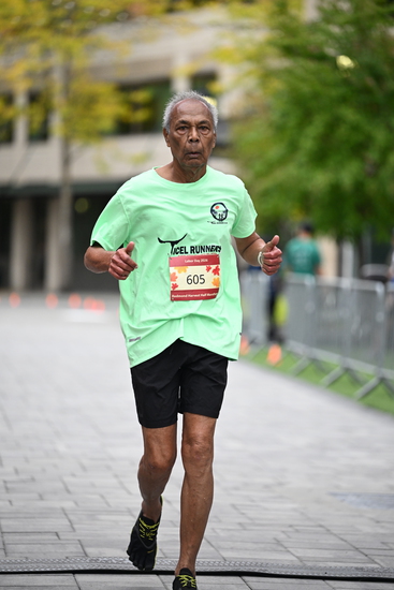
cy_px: 295
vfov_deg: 12.8
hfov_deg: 8.6
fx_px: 2625
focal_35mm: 160
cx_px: 197
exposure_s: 1/5000
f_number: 2.8
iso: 1600
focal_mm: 160
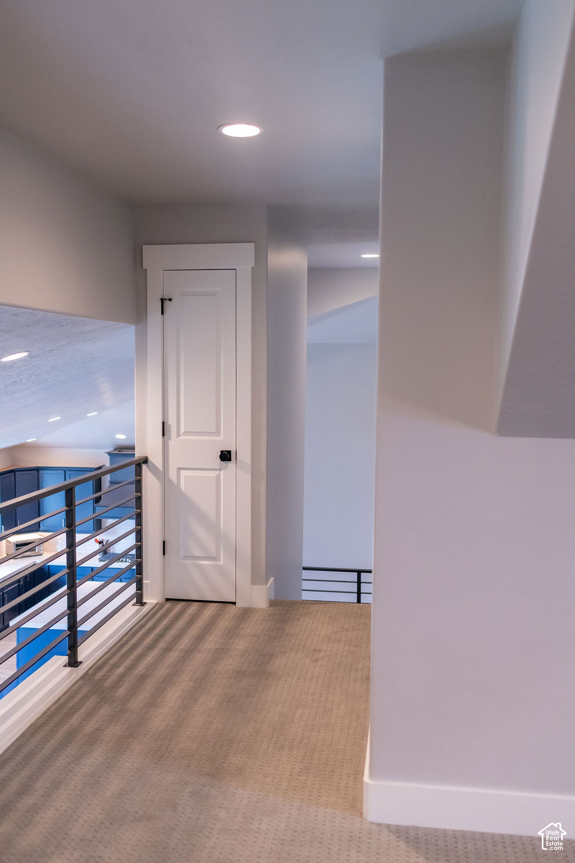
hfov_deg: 37.9
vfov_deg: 54.4
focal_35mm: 35
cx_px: 288
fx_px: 838
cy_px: 432
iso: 1600
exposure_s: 1/250
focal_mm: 35
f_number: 3.2
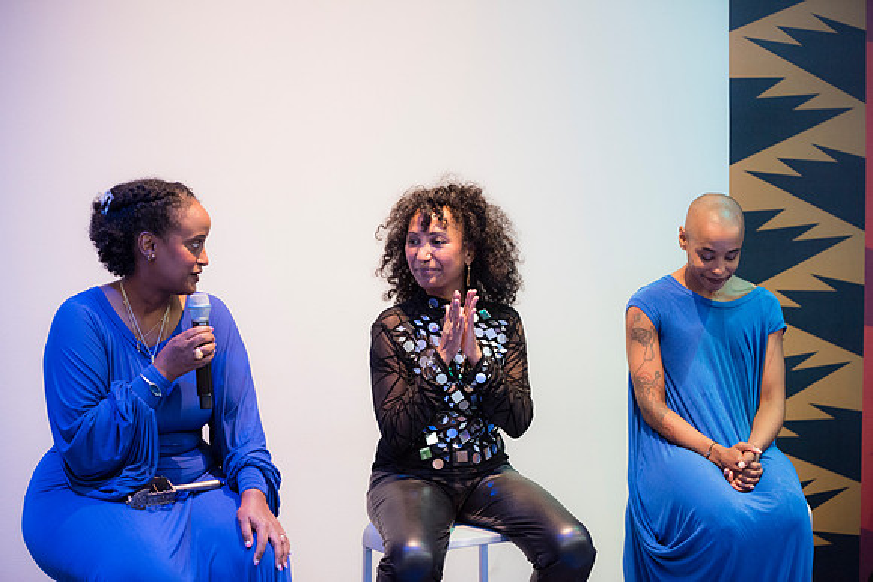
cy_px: 291
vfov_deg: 19.5
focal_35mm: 70
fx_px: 1698
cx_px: 436
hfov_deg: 28.8
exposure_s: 1/125
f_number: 2.8
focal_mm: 70
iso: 1250
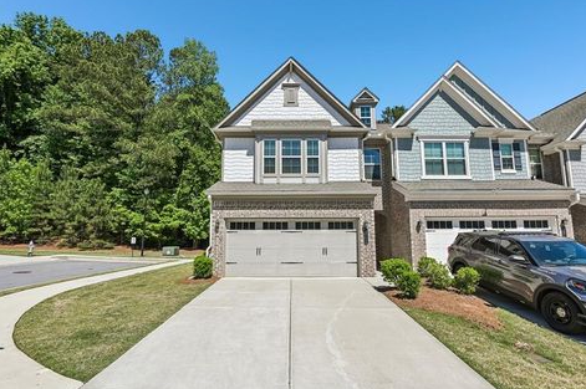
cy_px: 192
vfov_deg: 70.3
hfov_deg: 93.3
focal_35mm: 17
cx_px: 287
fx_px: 276
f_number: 8
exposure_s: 1/640
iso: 200
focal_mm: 16
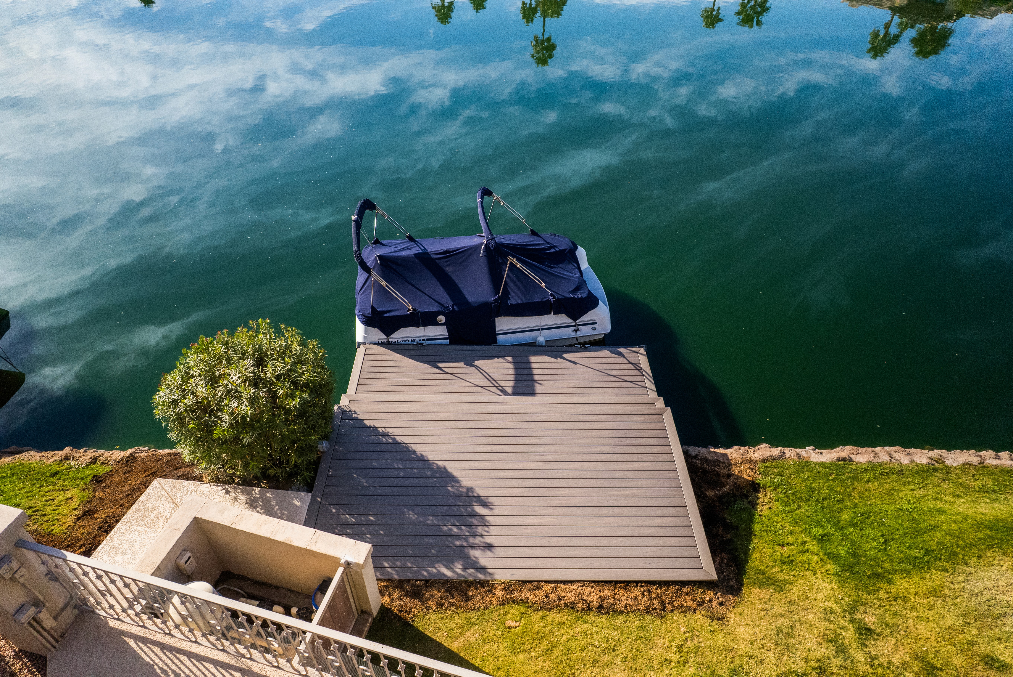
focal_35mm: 22
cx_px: 506
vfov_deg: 57.3
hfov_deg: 78.6
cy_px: 338
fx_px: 619
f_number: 2.8
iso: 400
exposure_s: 1/50
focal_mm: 8.38
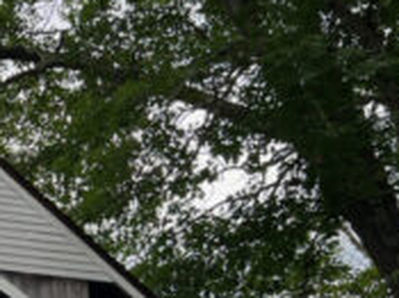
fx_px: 1094
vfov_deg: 14.7
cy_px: 409
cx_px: -223
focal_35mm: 95
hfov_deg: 18.1
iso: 50
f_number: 1.5
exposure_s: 1/611
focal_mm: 5.7
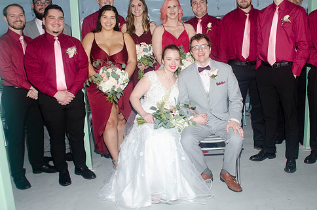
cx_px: 186
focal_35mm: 35
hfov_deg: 54.2
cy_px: 85
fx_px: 308
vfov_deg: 37.6
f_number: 5.6
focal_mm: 18
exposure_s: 1/60
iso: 400
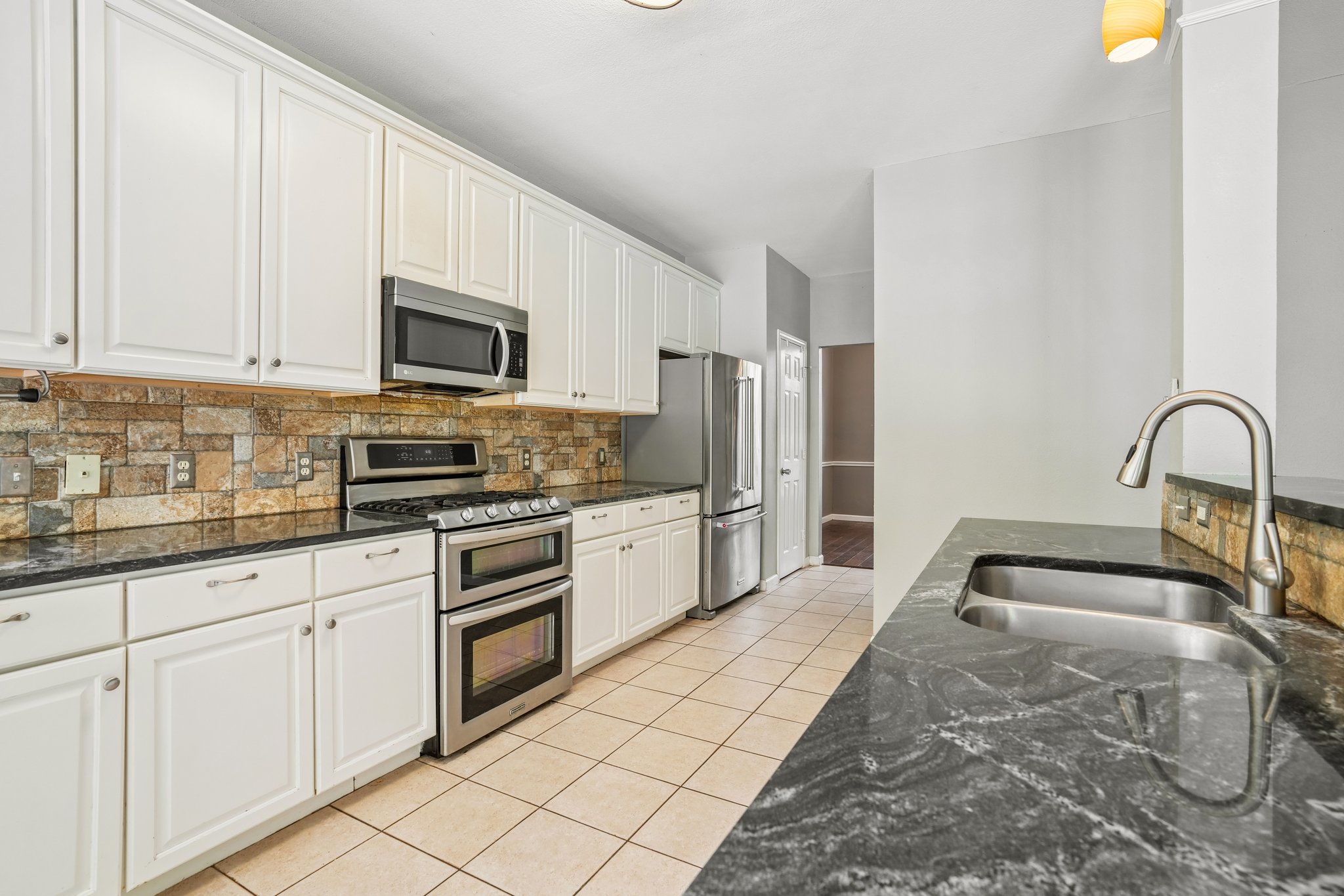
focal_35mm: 16
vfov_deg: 73.7
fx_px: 597
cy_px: 448
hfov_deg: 96.7
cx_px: 672
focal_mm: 16
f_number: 8
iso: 400
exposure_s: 1/8
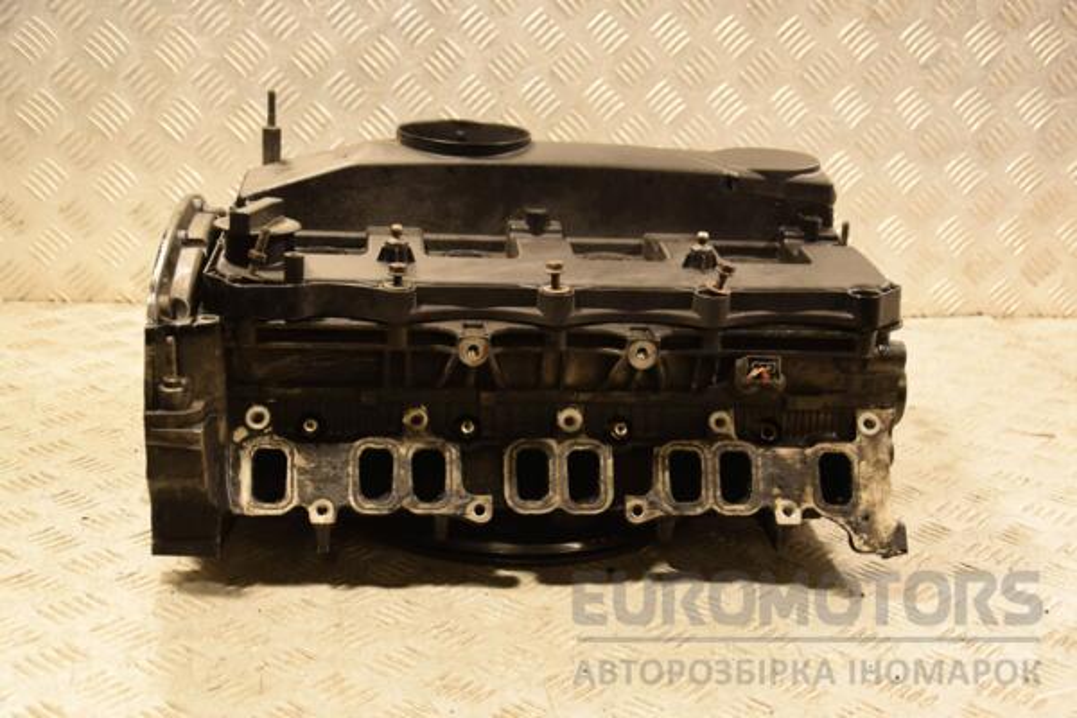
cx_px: 538
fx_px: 1571
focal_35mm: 52
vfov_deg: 25.8
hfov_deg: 37.9
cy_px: 359
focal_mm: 35
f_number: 5
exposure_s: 1/100
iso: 800
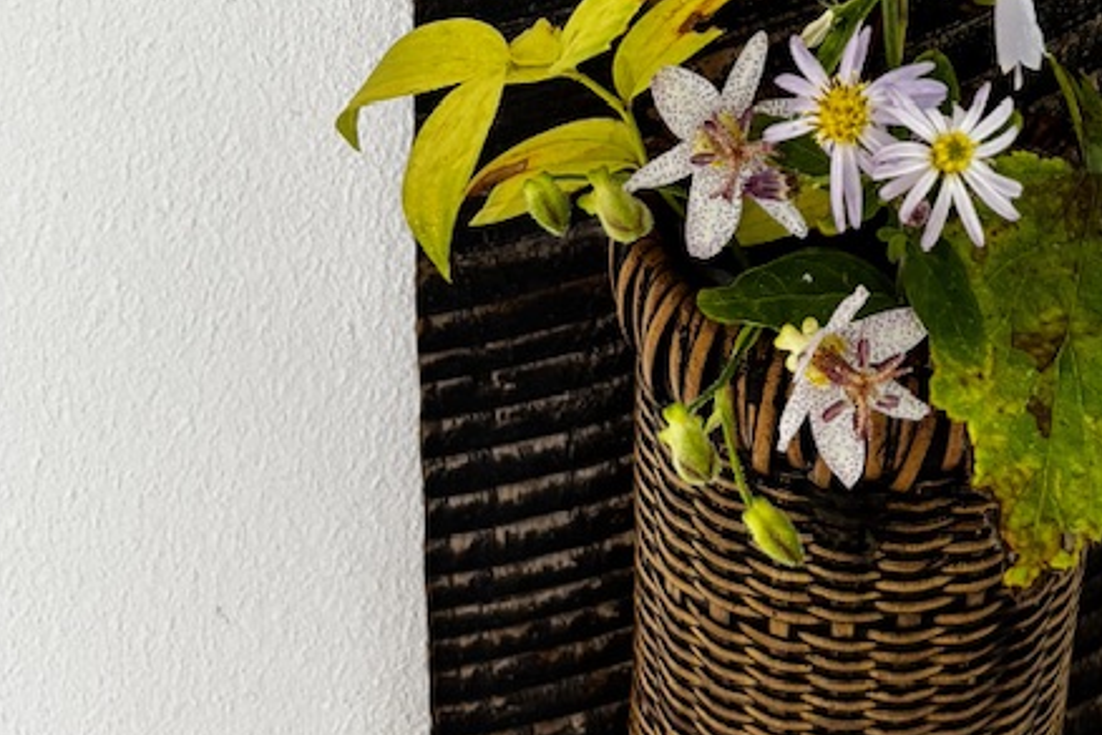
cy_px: -297
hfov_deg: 25.2
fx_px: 2418
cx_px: 906
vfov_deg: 16.1
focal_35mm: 79
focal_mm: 5.96
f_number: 1.6
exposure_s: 1/71
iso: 125
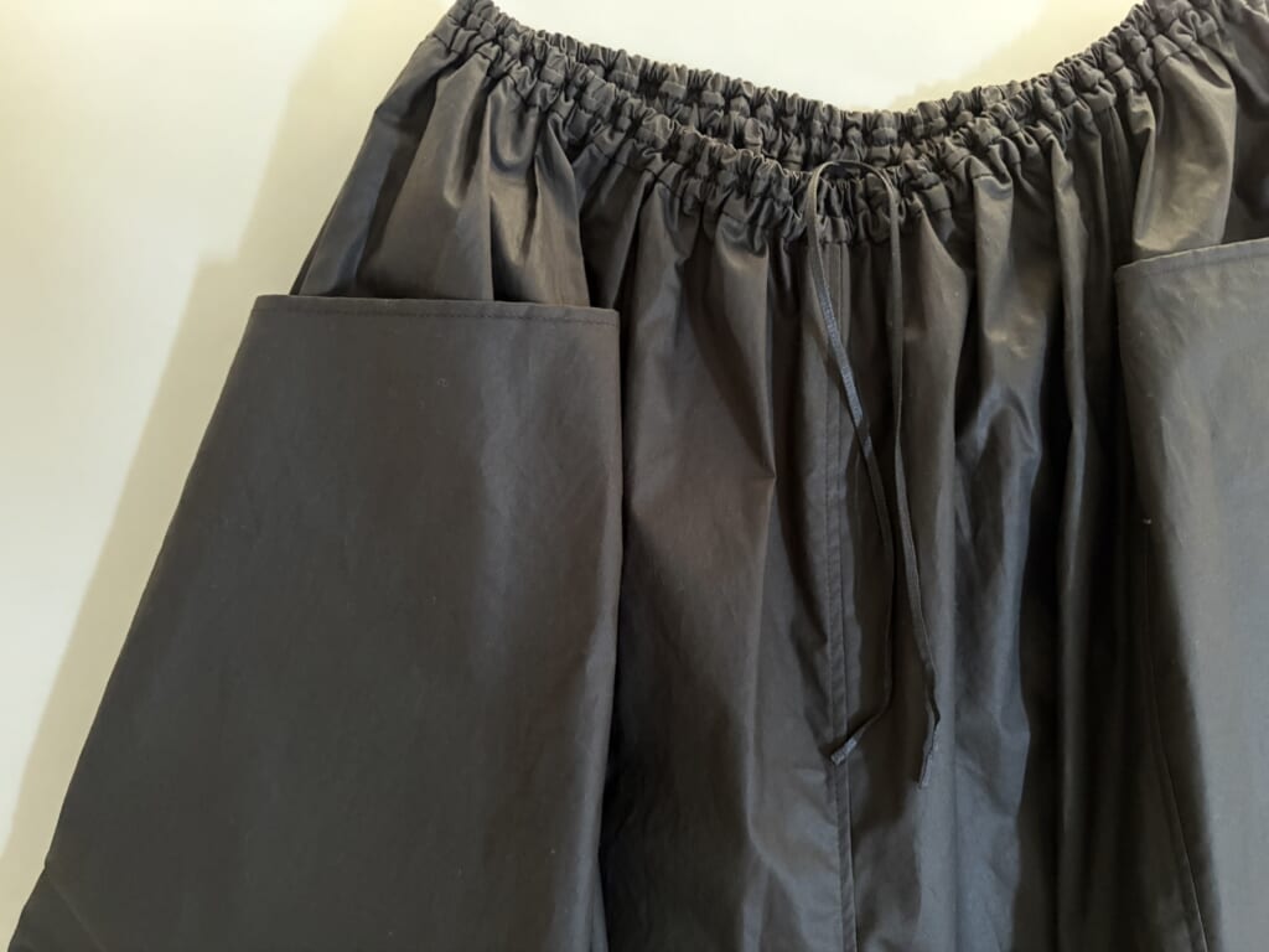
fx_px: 953
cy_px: 476
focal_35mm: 26
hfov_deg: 67.3
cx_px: 634
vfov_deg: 53.1
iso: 800
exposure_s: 1/30
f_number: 1.6
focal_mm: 5.96
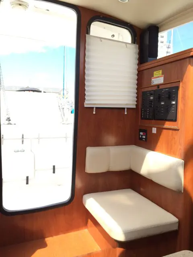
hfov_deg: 46.8
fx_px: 223
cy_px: 128
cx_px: 96
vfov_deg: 60.0
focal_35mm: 30
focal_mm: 4.12
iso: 32
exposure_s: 1/533
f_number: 2.2
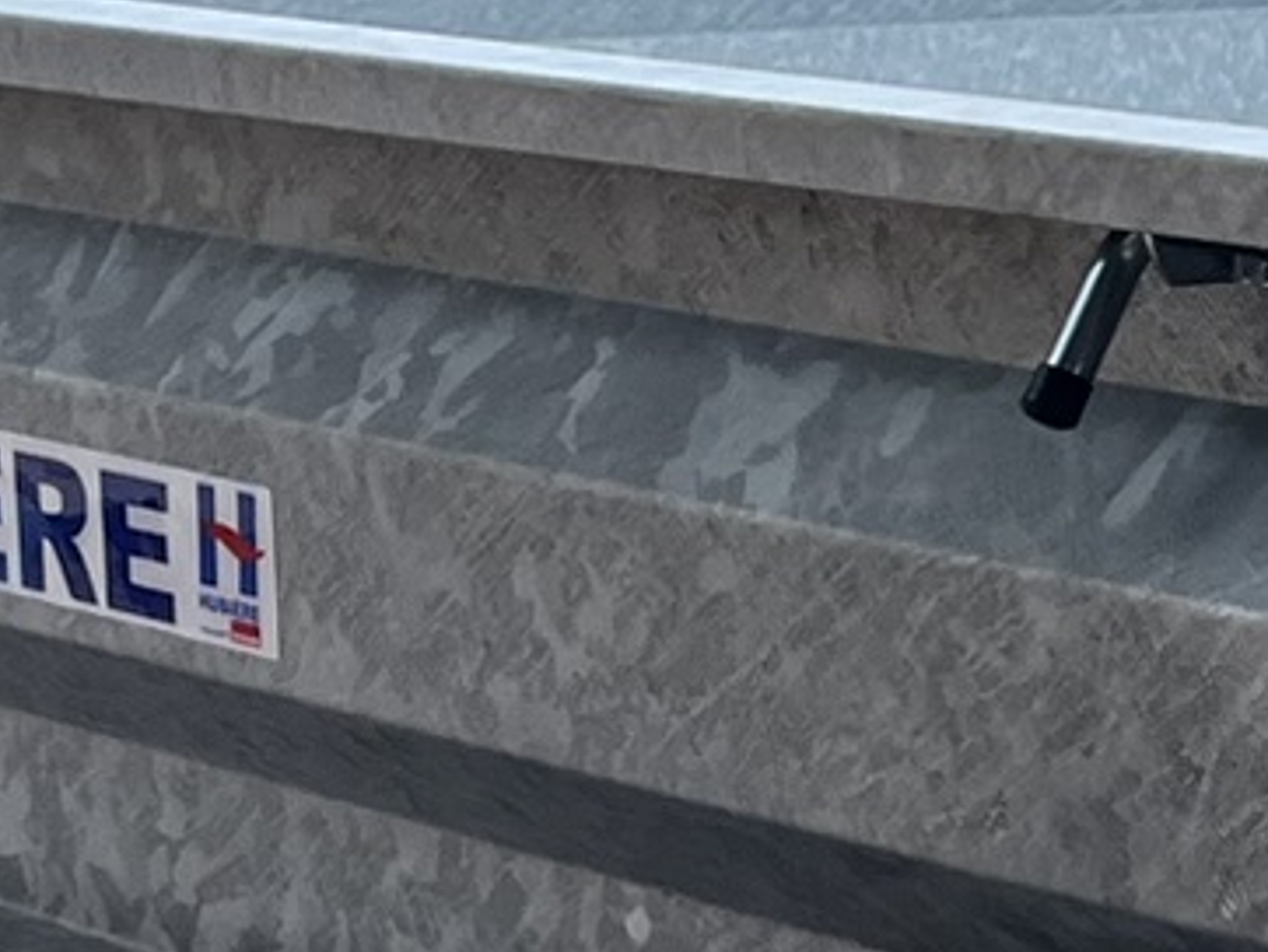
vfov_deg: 10.1
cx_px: 2119
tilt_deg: -13.2
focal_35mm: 147
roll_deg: +0.5
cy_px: 742
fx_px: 5388
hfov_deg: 12.5
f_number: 1.6
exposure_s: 1/121
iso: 125
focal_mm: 5.1
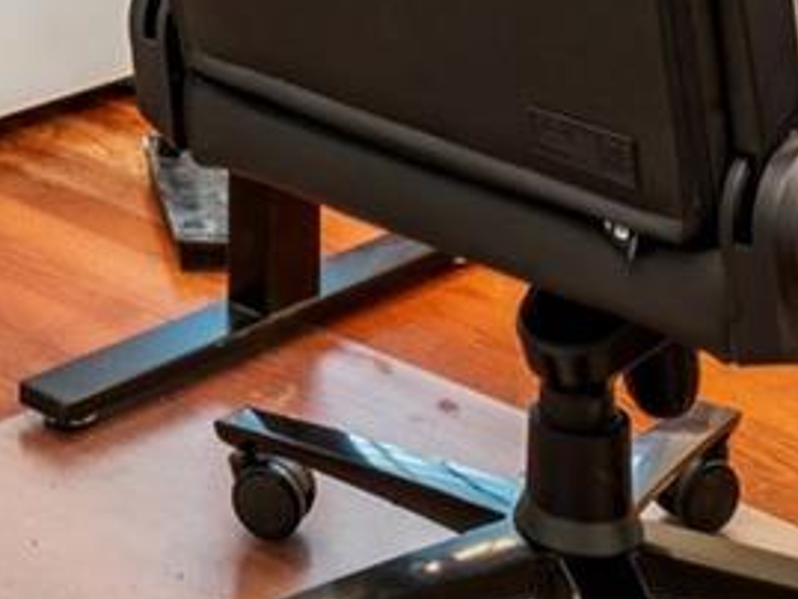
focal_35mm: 118
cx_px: -101
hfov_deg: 16.1
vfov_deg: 10.8
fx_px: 2732
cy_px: -808
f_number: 13
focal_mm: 16.2
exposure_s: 1/1.25
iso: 100
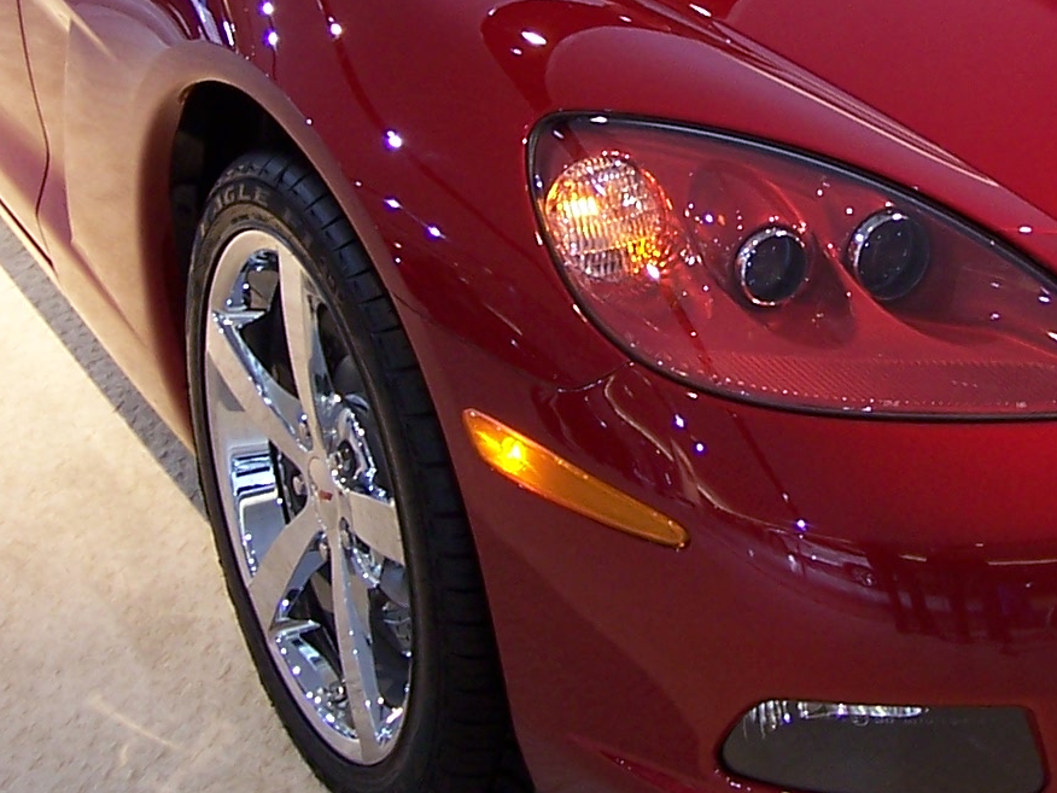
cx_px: 755
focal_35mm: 100
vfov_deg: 14.7
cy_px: 139
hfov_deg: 19.5
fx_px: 3054
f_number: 2.8
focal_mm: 6.3
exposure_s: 1/30
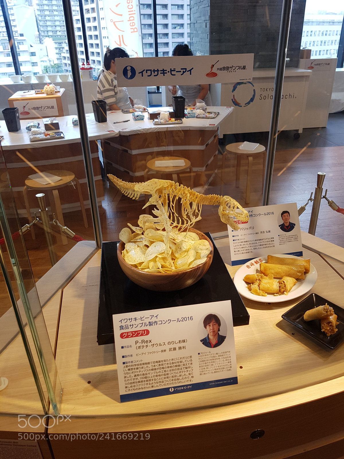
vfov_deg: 67.3
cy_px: 230
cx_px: 172
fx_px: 345
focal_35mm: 26
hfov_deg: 53.1
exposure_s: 1/183
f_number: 1.7
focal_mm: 4.2
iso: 50
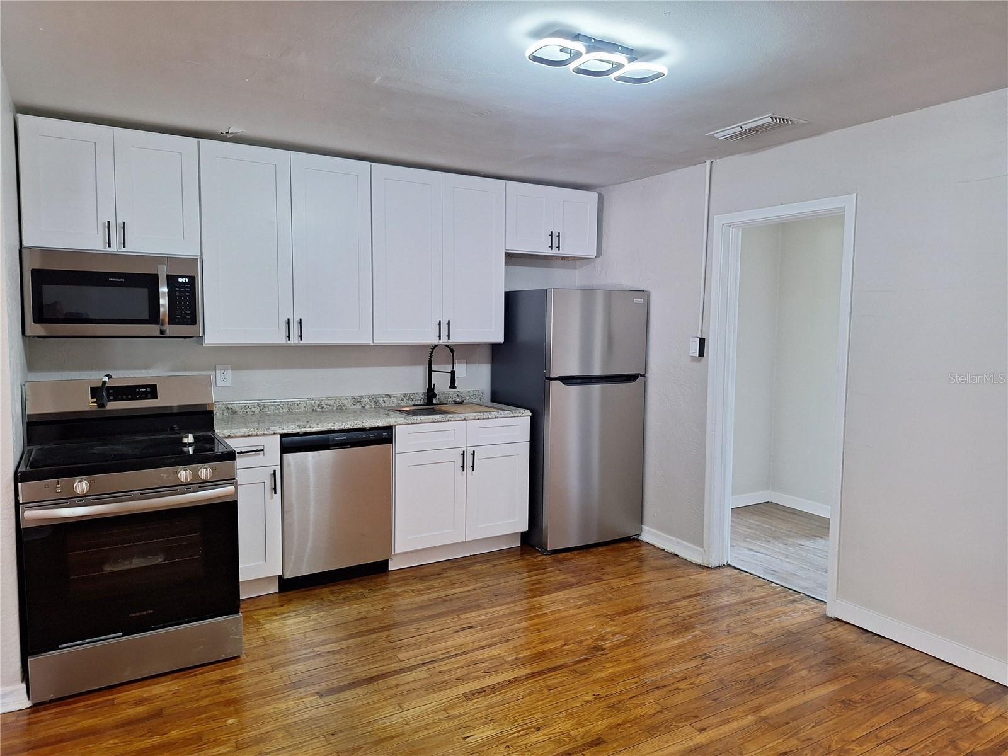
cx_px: 504
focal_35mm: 23
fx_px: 670
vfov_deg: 58.9
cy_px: 378
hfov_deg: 73.9
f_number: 1.8
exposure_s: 1/40
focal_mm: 5.54
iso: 100
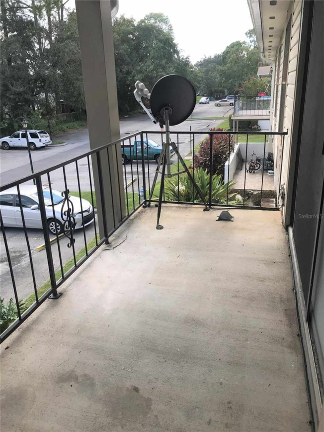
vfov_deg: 63.4
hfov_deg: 49.8
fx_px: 349
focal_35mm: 28
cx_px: 162
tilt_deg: -18.7
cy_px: 216
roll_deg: +2.3
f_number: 1.8
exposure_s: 1/674
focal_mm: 3.99
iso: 20
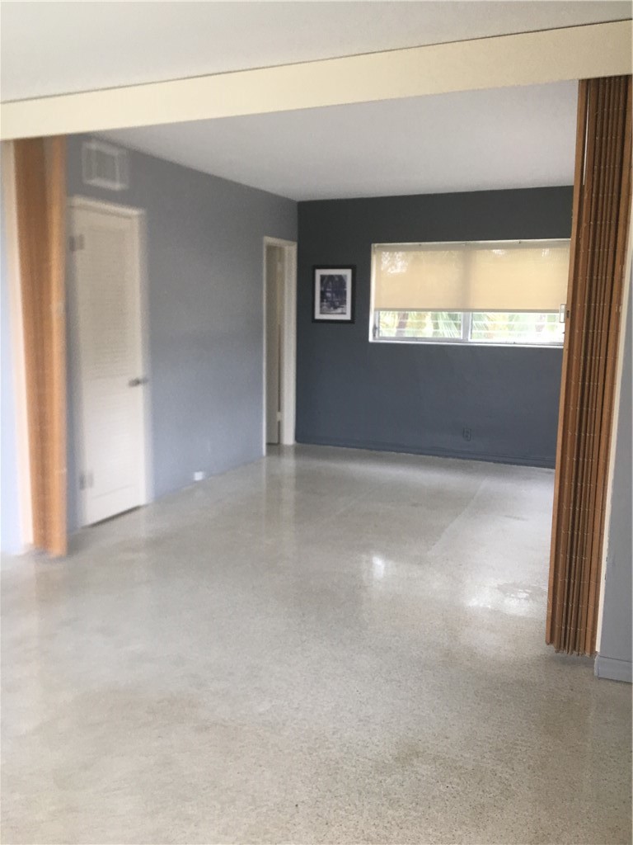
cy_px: 422
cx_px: 316
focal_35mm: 29
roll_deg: -0.9
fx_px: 707
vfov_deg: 61.7
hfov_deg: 48.2
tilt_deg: -10.5
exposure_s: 1/30
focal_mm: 4.15
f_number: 2.2
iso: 32
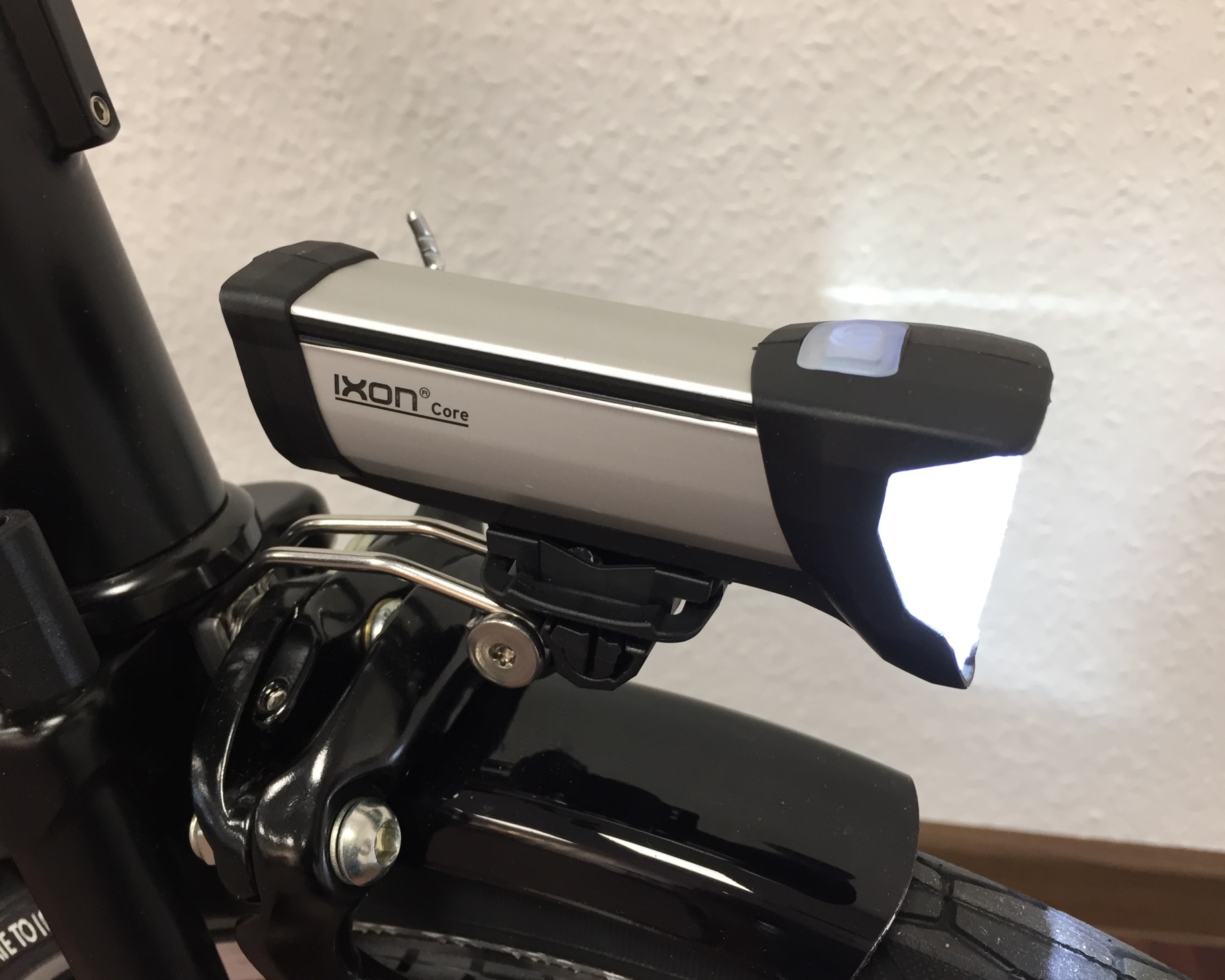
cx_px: 606
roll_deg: -2.3
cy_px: 485
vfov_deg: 47.1
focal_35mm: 31
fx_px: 1124
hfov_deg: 57.2
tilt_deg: -34.1
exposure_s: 1/33
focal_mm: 4.15
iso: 80
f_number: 2.2
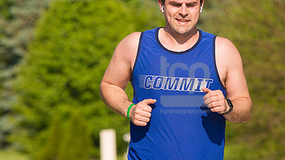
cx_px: 185
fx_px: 2411
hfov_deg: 6.8
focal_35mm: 319
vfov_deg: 3.8
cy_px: 85
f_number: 5.6
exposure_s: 1/2000
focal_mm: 185
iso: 400
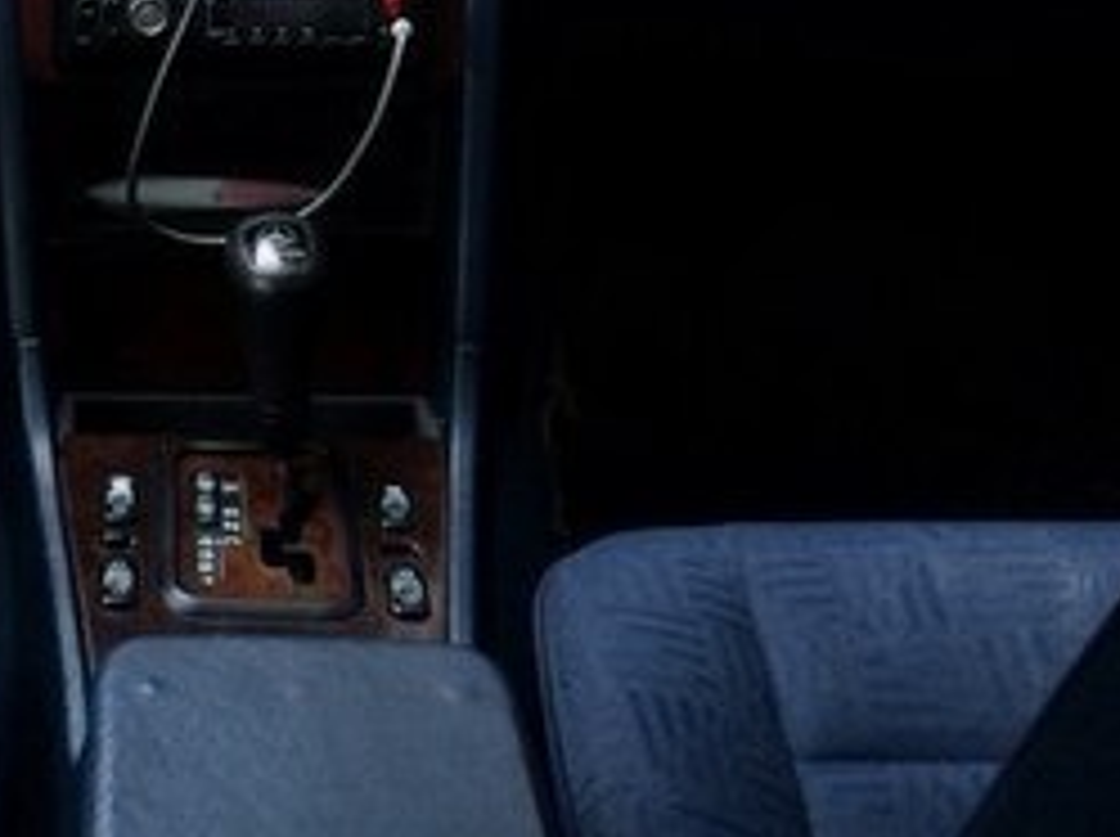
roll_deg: +1.2
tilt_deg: -16.2
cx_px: 121
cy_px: -268
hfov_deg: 24.7
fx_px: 2488
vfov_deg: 17.8
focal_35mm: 77
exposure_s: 1/33
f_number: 2.2
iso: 50
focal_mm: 4.15
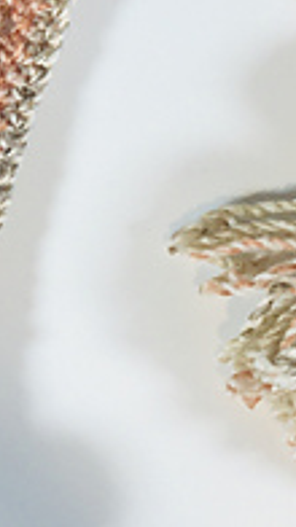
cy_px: -97
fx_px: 1440
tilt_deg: -76.0
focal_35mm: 103
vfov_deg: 19.6
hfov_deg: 11.4
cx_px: -89
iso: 40
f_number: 2.2
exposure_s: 1/100
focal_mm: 4.15
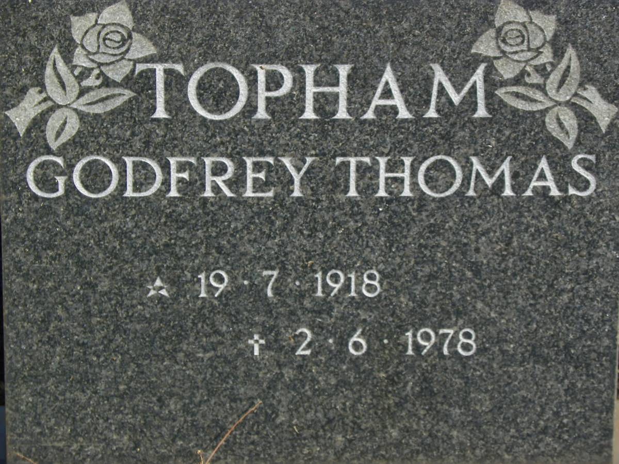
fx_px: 3398
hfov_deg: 10.4
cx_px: 310
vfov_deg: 7.8
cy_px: 232
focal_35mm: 190
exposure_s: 1/250
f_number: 4.5
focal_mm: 33.9
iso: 64
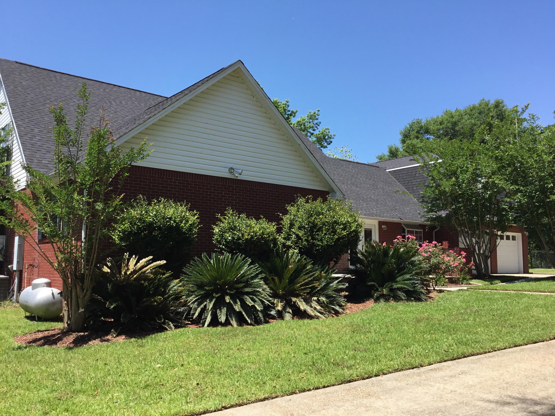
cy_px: 208
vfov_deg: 45.4
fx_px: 497
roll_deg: +0.8
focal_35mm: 31
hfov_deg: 58.4
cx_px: 278
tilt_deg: +6.1
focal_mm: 3.3
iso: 25
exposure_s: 1/747
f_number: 2.4
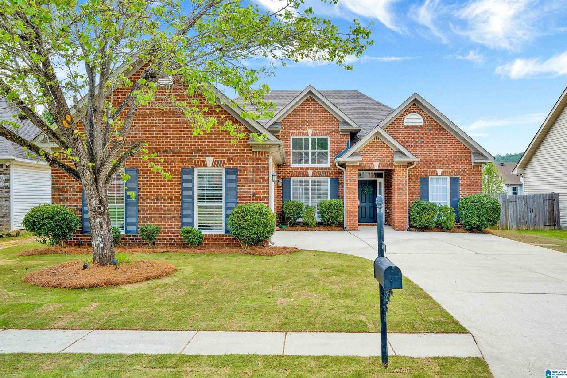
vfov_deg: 46.4
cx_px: 284
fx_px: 441
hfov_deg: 65.5
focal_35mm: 28
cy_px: 189
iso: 100
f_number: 5.6
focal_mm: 28
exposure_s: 1/160
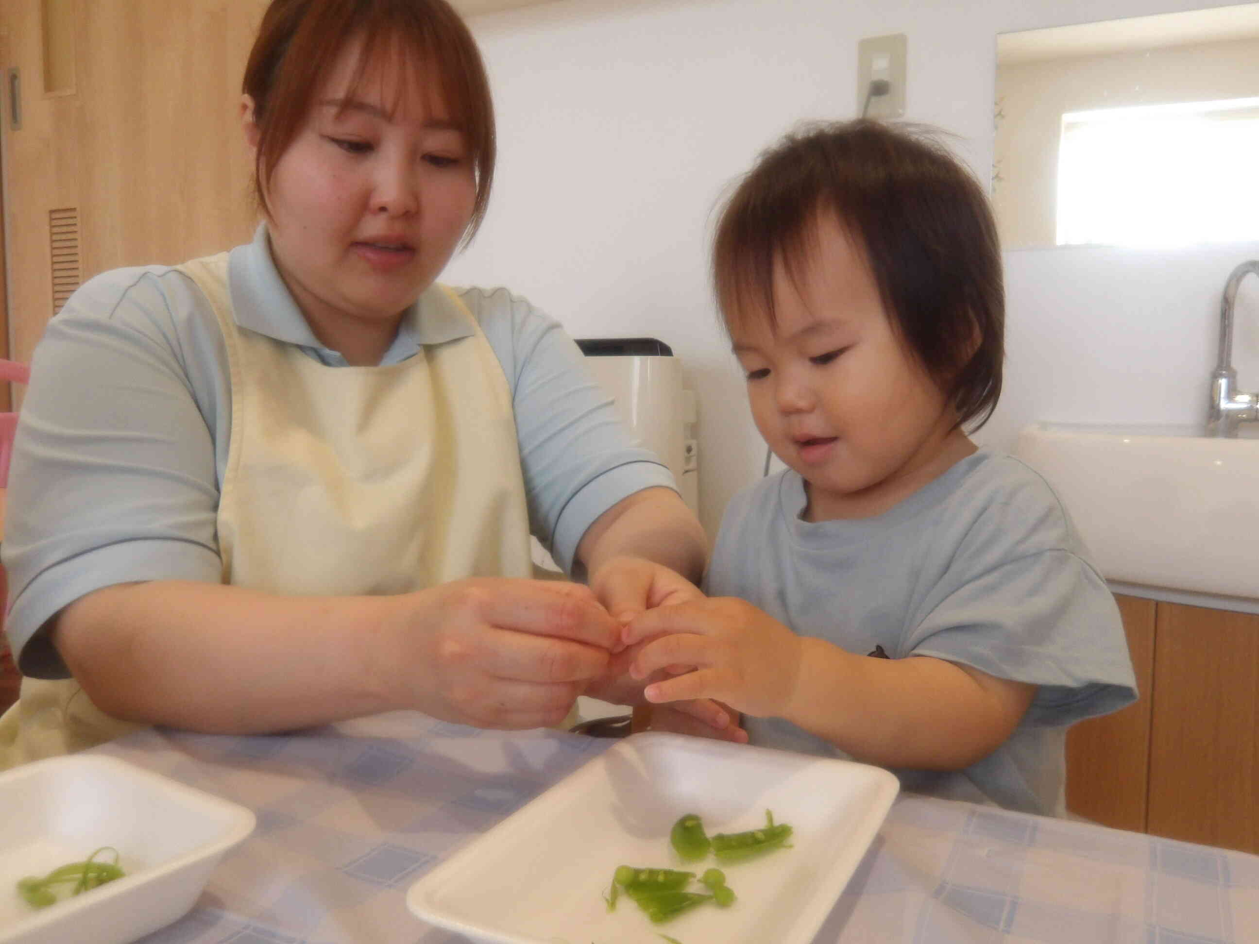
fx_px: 982
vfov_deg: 51.4
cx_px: 630
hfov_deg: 65.3
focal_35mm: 27
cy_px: 472
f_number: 3
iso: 266
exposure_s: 1/200
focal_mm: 4.9
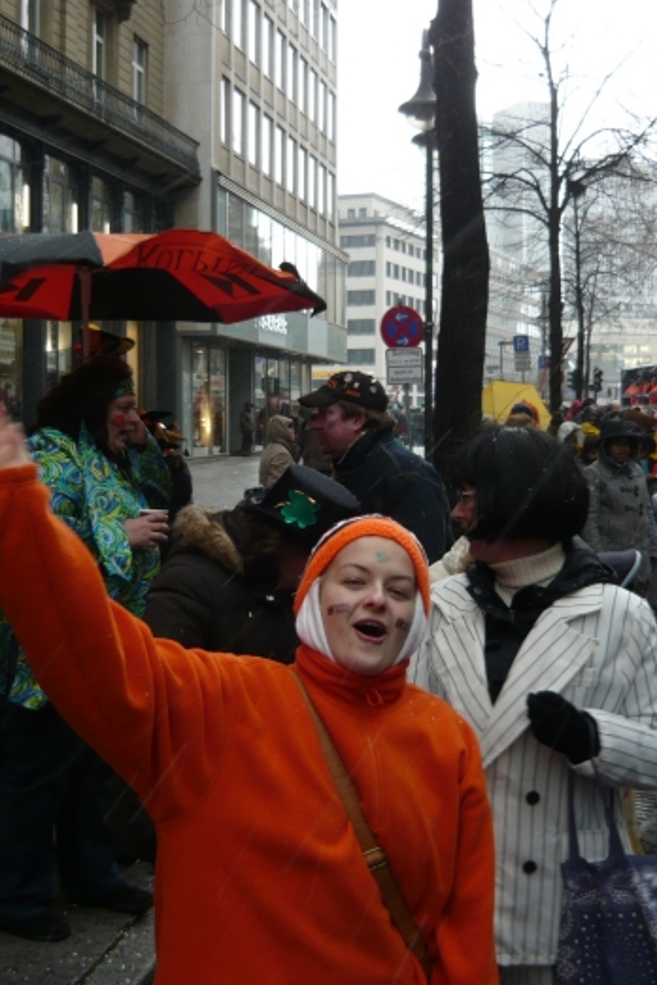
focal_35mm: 46
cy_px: 493
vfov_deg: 42.7
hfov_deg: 29.2
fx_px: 1259
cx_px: 302
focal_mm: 5.5
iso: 100
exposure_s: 1/60
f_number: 2.8
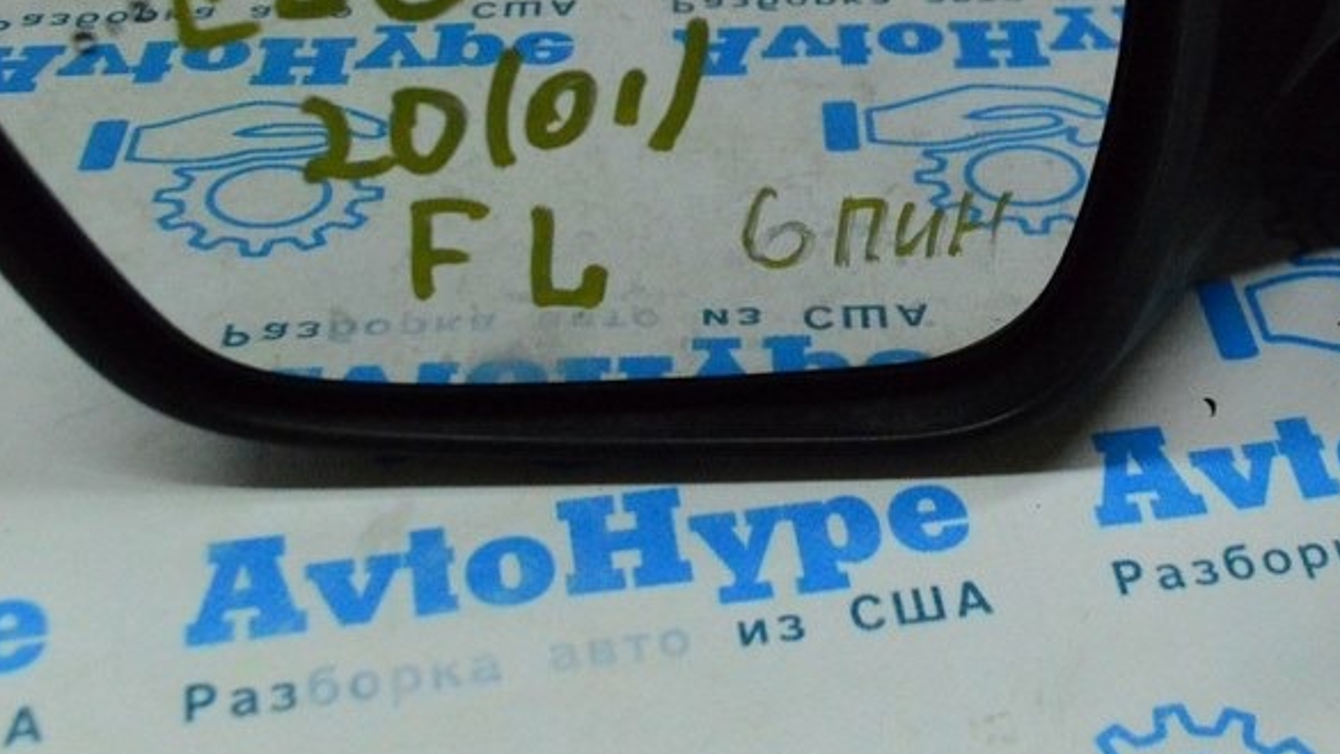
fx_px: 2736
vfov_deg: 15.5
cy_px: 65
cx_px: 896
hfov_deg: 27.4
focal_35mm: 77
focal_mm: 28
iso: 6400
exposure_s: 1/800
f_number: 6.3
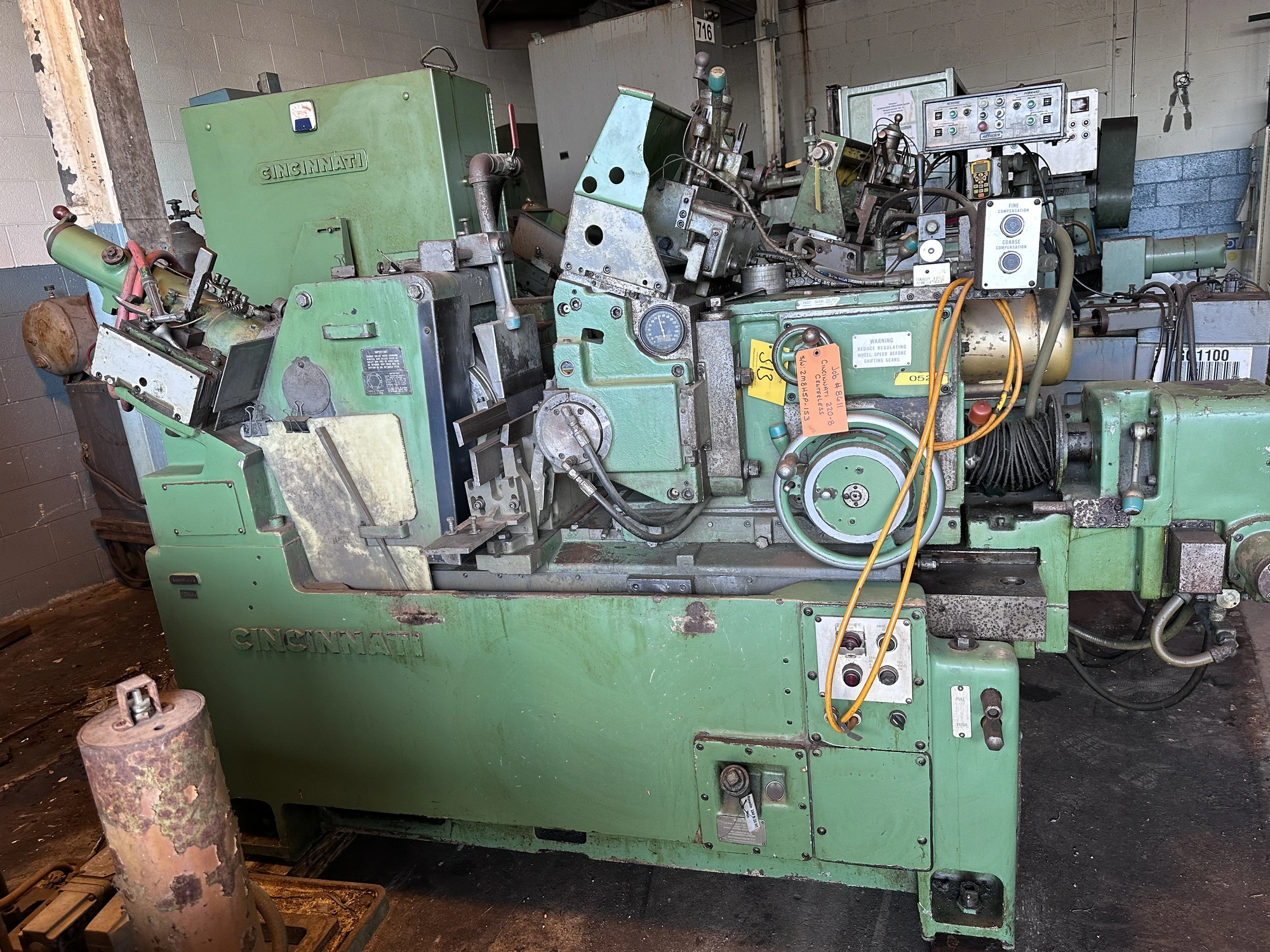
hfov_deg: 71.6
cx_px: 635
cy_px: 476
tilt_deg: -15.6
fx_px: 881
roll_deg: +6.2
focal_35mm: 24
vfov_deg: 56.8
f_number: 1.78
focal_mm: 6.86
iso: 160
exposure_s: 1/120
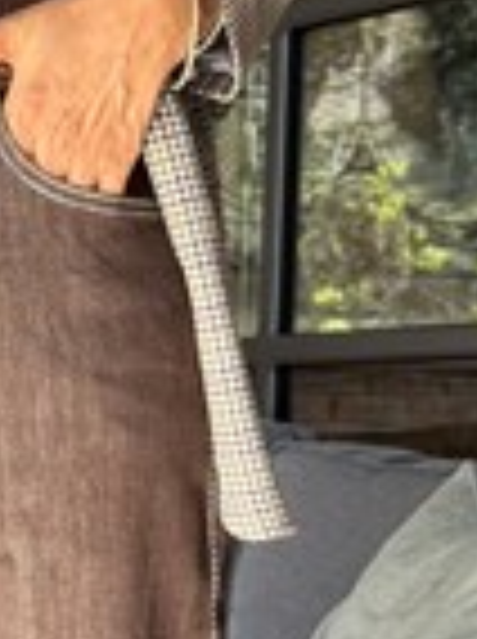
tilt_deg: -10.3
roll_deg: -1.0
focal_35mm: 140
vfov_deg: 13.5
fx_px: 2580
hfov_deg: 10.4
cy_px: 875
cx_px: -40
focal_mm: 6.76
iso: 100
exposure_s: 1/76
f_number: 1.78
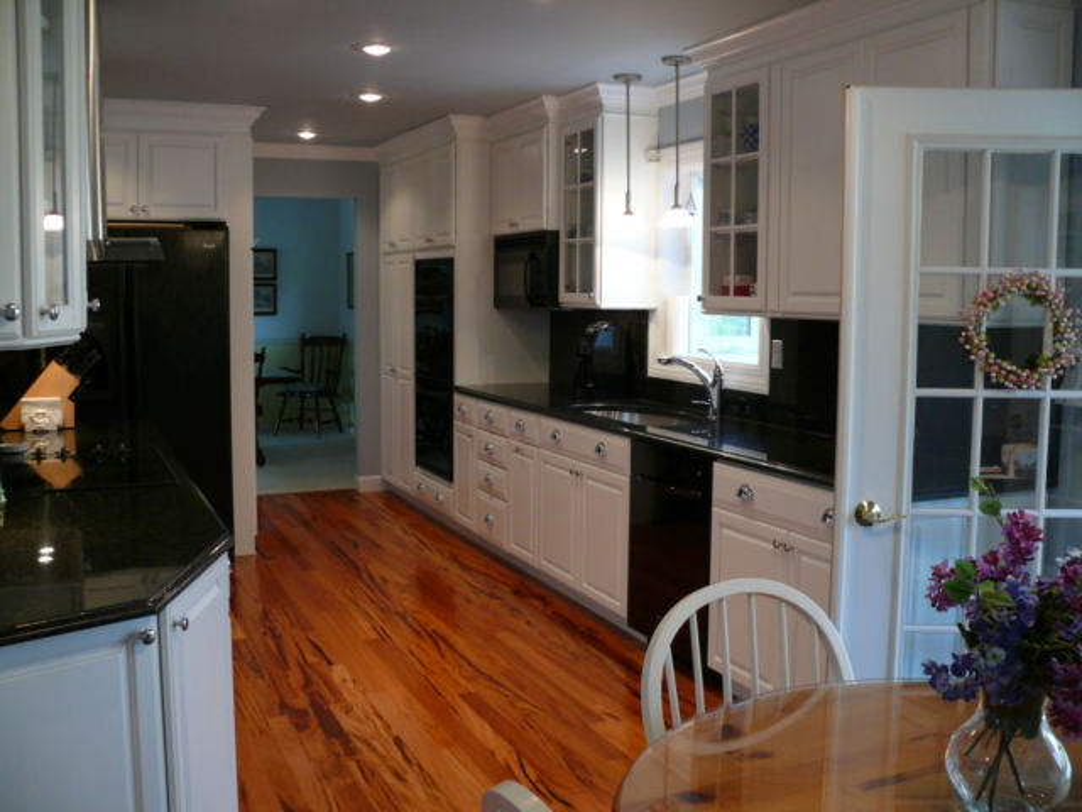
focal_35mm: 35
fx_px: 1094
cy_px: 406
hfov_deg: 52.6
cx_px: 541
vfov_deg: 40.7
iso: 160
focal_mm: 7.4
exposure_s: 1/30
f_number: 2.8
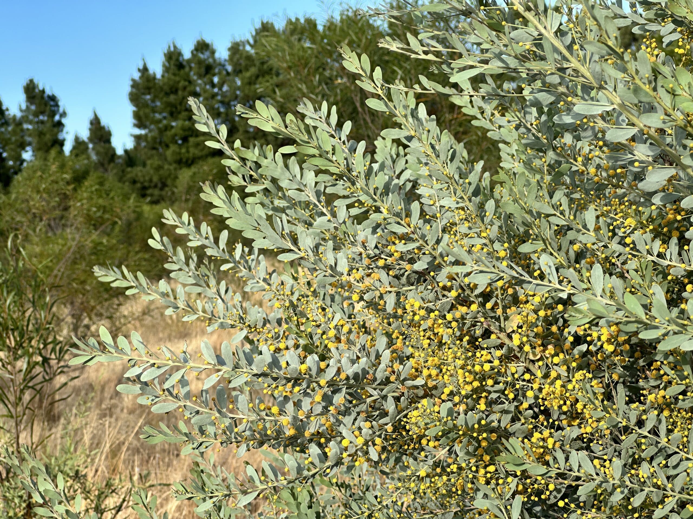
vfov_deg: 19.1
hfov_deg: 25.3
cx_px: 346
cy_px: 260
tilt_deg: -1.5
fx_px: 1542
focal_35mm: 77
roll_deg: +9.5
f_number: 2.8
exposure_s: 1/372
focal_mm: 9
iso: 32
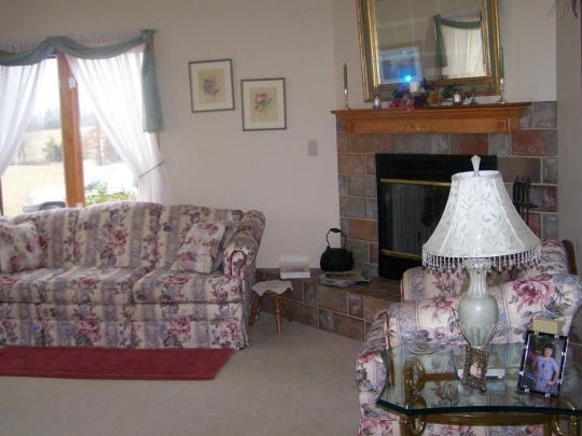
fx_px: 757
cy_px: 186
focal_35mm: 45
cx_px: 275
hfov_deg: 42.1
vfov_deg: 32.1
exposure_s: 1/60
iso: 160
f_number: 2.8
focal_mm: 6.3
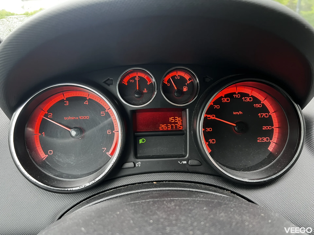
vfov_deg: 53.1
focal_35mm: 26
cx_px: 157
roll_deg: +2.2
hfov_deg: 67.3
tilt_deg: -25.0
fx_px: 236
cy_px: 118
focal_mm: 5.7
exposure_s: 1/53
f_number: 1.5
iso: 400
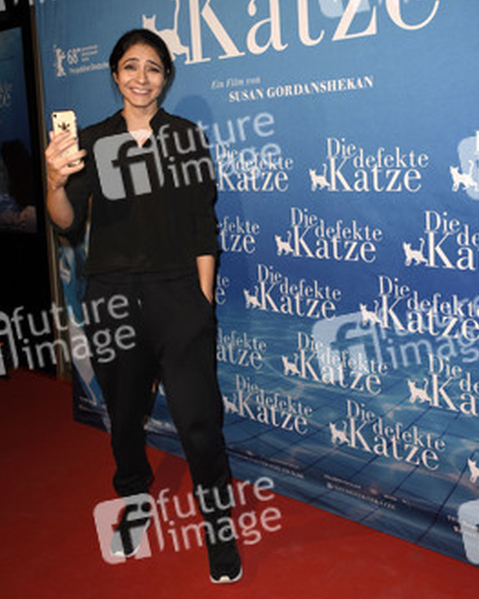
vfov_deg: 44.6
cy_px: 248
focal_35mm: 41
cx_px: 240
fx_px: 727
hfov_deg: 36.5
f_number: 8
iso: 500
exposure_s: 1/160
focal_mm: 24
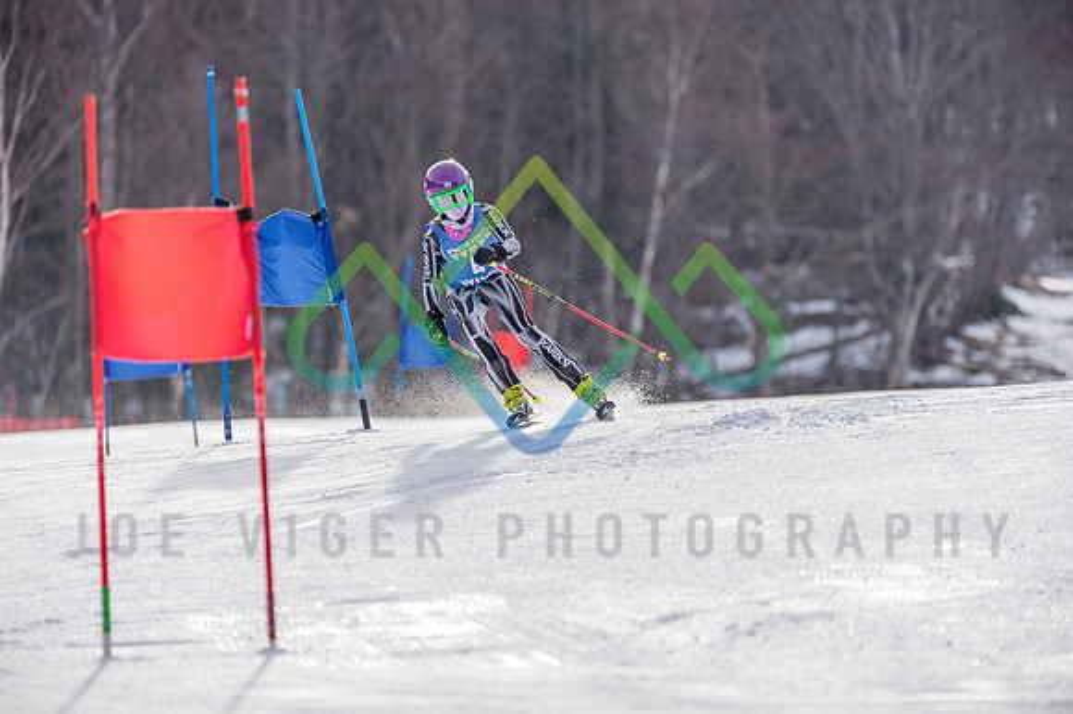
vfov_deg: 3.1
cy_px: 357
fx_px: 13106
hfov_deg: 4.7
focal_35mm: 440
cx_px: 536
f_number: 6
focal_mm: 440
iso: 640
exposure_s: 1/2500
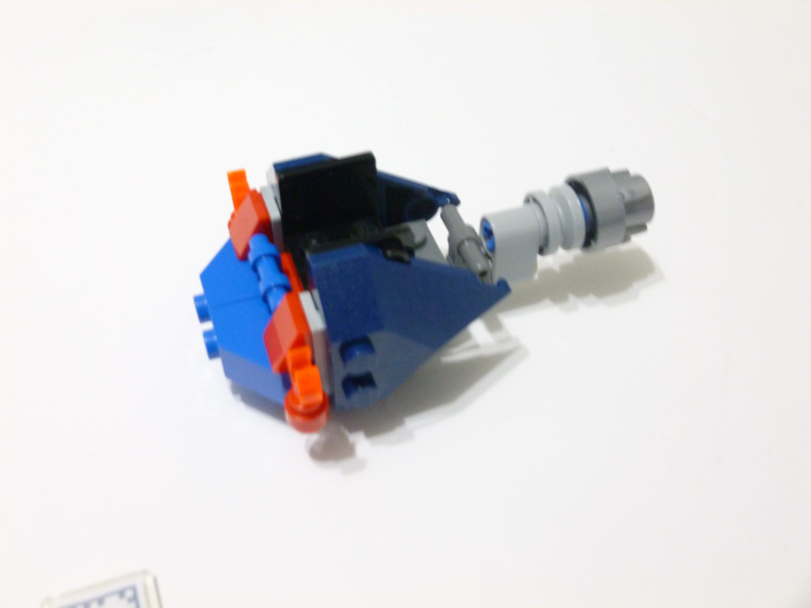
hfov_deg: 45.8
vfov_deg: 35.1
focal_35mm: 41
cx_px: 406
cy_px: 304
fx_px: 961
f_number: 3.8
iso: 400
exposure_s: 1/4
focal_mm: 7.4
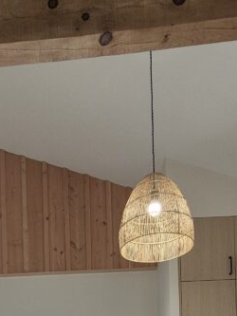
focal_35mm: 40
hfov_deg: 35.6
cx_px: 80
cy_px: 411
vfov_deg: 33.8
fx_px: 365
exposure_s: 1/50
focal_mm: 2.2
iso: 100
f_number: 2.2
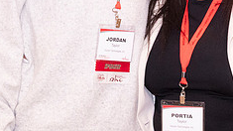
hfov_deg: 13.8
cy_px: -57
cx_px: 172
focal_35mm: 155
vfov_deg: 7.7
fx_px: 957
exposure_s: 1/80
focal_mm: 40
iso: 2500
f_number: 8
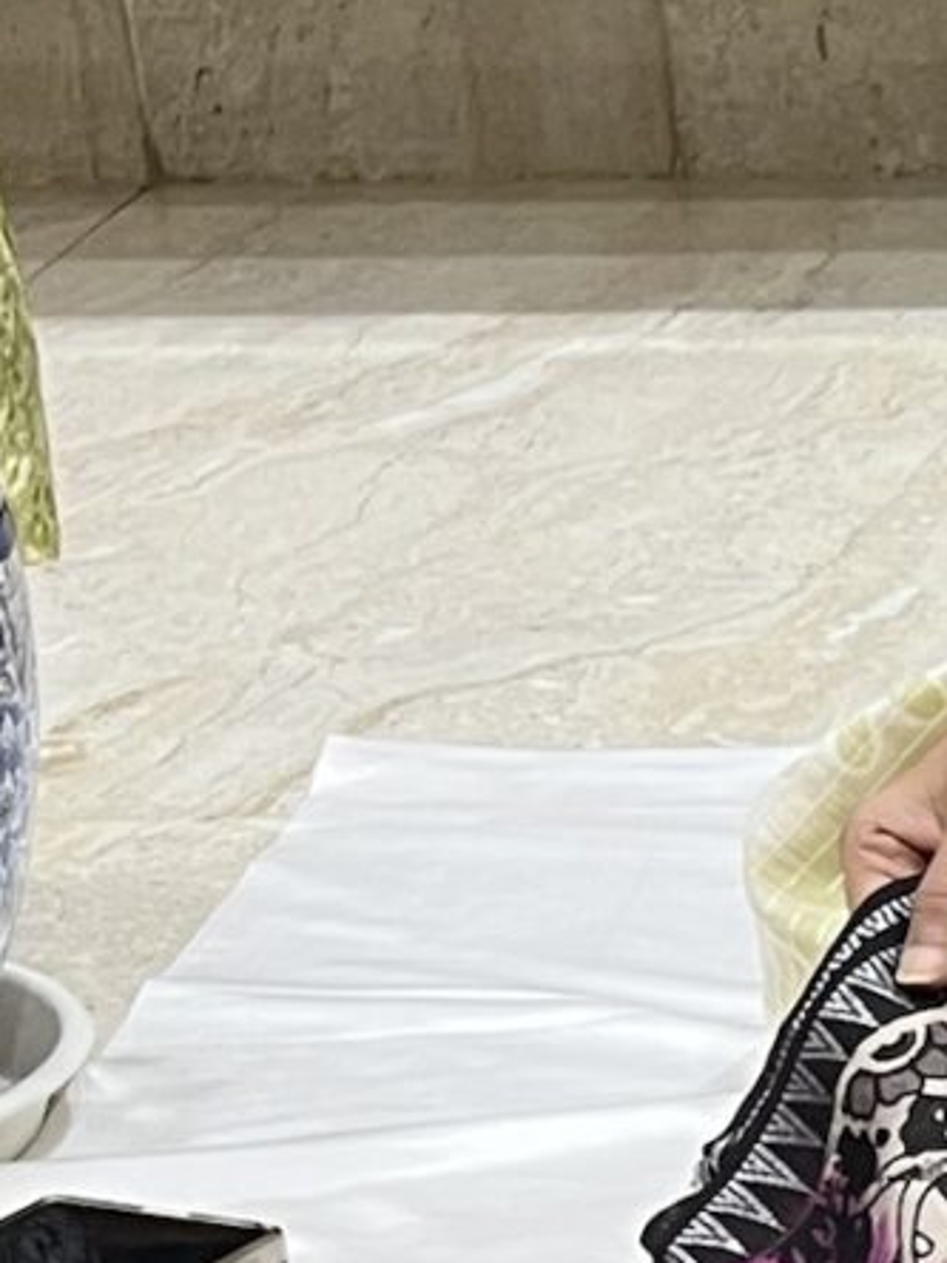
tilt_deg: -26.2
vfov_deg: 12.6
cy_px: 1772
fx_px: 5471
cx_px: 2315
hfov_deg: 8.9
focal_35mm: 150
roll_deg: -0.3
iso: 100
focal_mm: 5.7
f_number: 1.5
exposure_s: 1/50
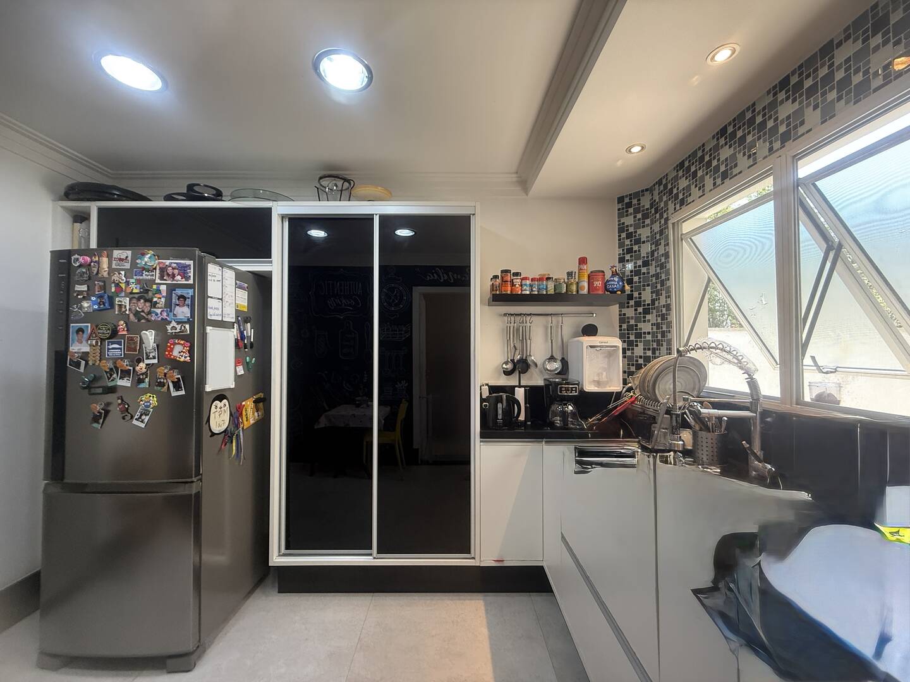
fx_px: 368
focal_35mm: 14
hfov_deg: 102.1
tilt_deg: +2.6
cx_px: 455
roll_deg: -0.7
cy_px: 341
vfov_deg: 85.7
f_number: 2.2
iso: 200
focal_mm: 2.22
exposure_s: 1/60
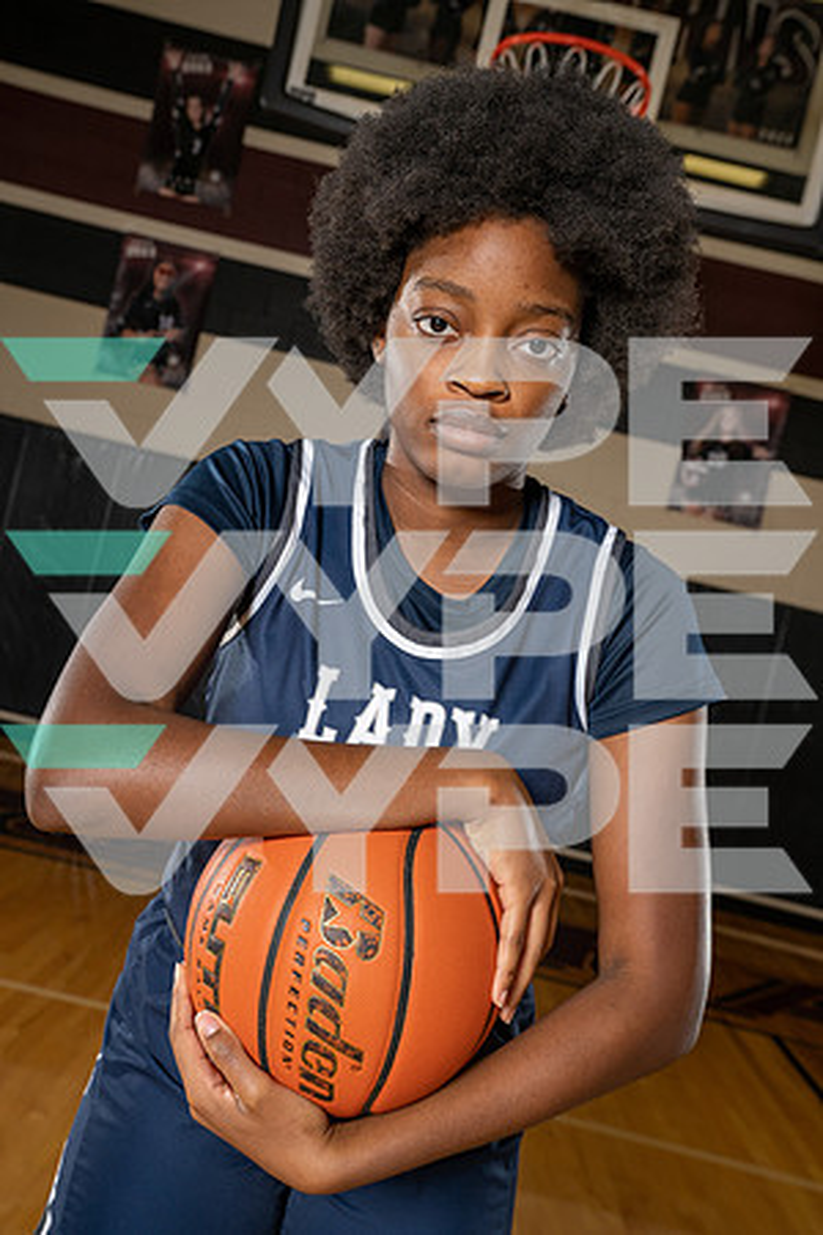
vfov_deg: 51.9
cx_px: 412
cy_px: 618
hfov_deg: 35.9
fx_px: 1269
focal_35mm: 37
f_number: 7.1
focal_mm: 37
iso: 320
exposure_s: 1/250
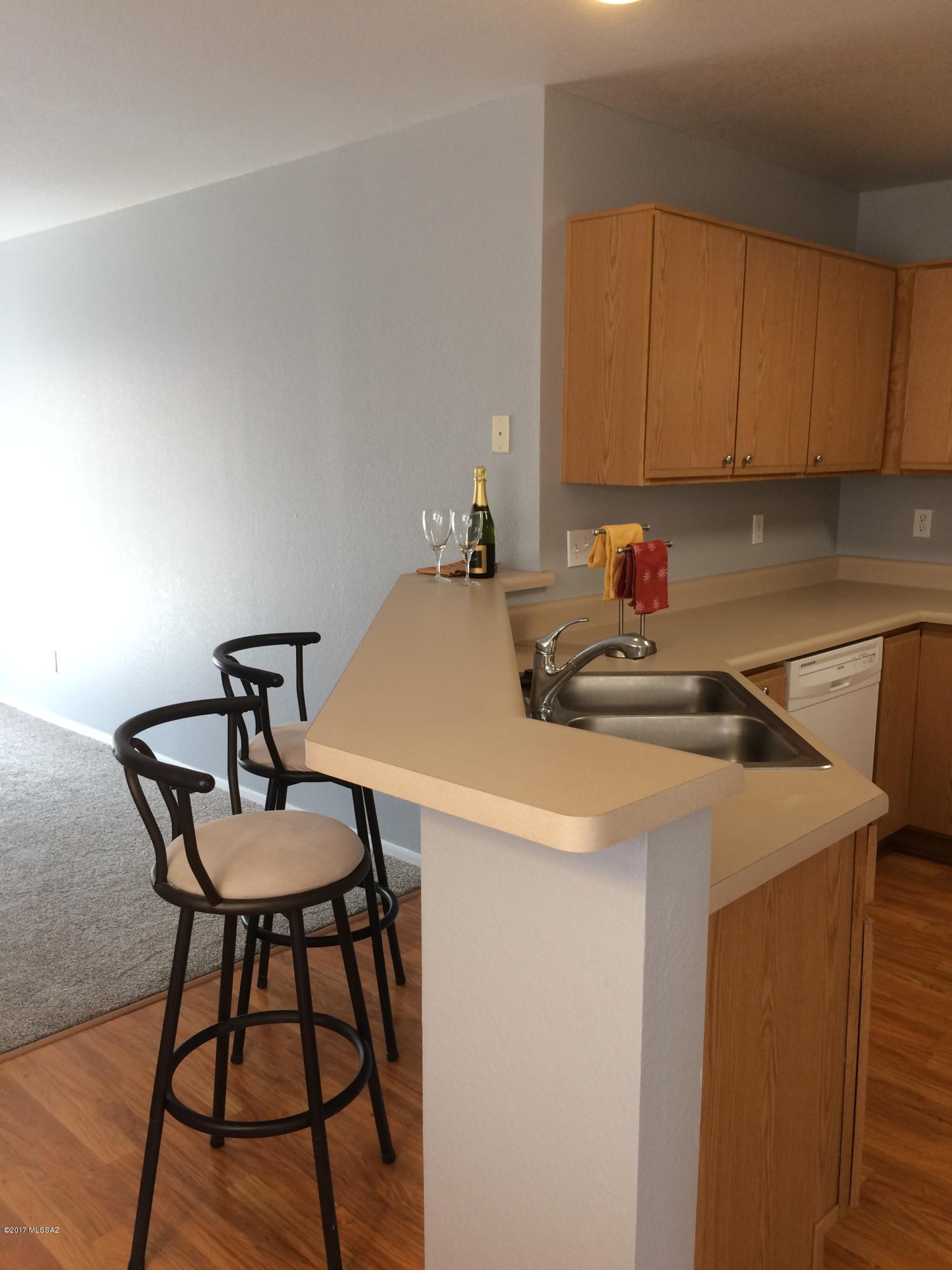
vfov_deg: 61.7
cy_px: 635
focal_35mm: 29
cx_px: 476
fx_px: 1063
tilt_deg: -10.8
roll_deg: +0.6
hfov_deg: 48.2
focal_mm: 4.15
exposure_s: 1/30
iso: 50
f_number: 2.2
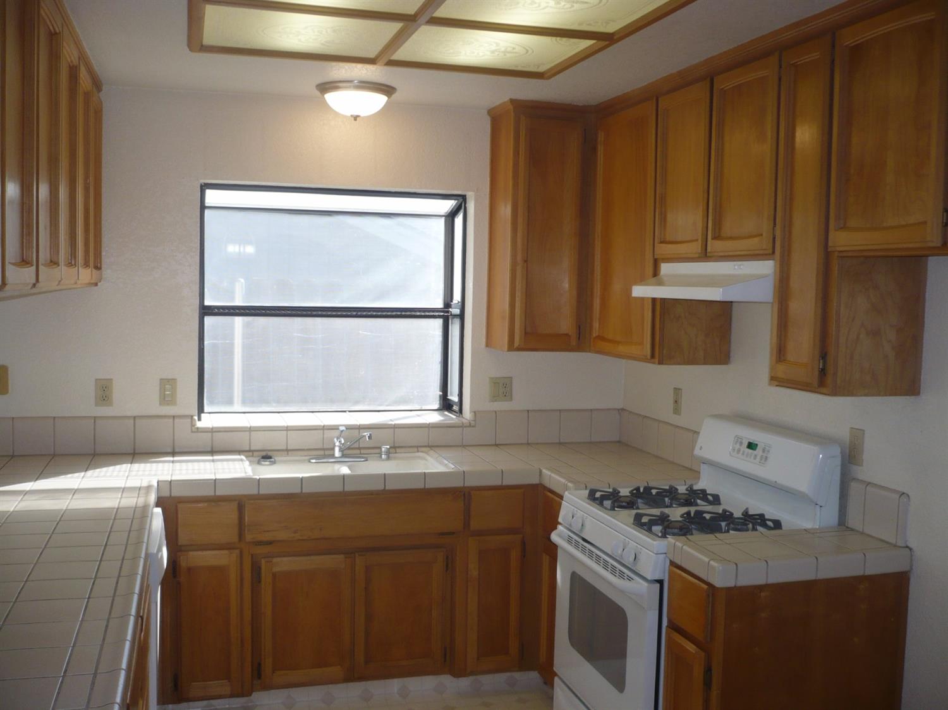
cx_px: 474
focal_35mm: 35
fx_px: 958
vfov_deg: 40.7
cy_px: 355
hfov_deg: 52.6
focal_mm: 5.8
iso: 100
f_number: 2.8
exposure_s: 1/125
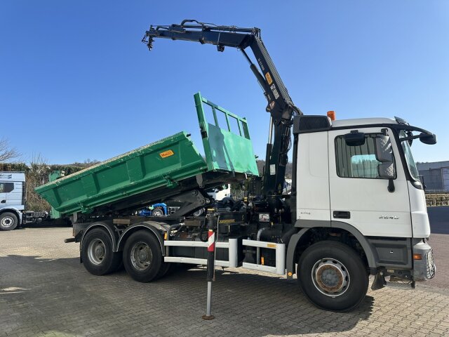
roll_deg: +0.6
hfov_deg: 71.6
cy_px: 168
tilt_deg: +6.6
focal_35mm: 24
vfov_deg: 56.8
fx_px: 311
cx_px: 224
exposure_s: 1/3247
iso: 80
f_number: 1.78
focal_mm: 6.86
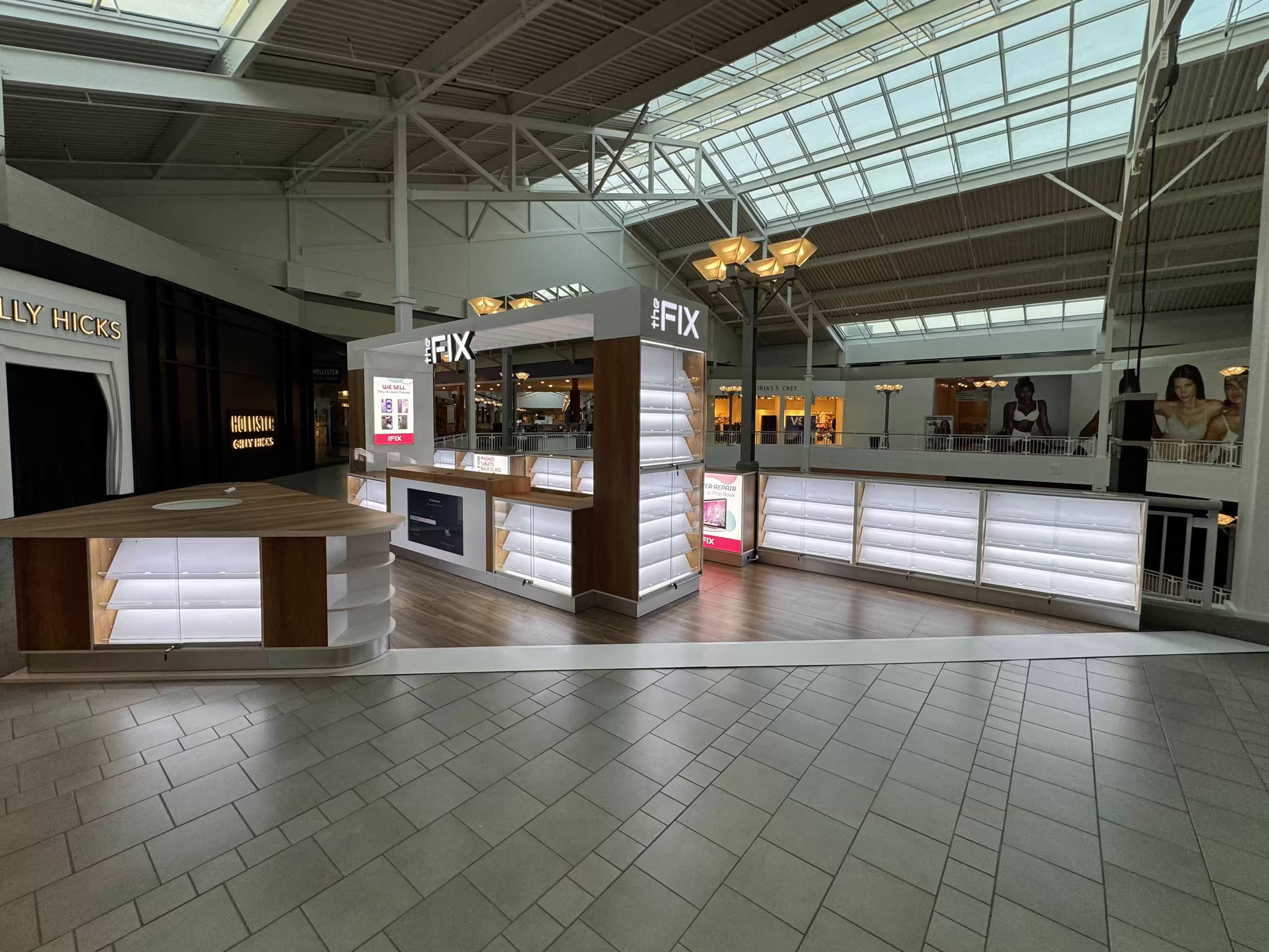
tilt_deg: -4.7
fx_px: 550
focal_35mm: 15
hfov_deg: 98.1
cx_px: 600
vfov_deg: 81.7
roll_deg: -0.9
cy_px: 453
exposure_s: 1/122
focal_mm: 2.22
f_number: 2.2
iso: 100
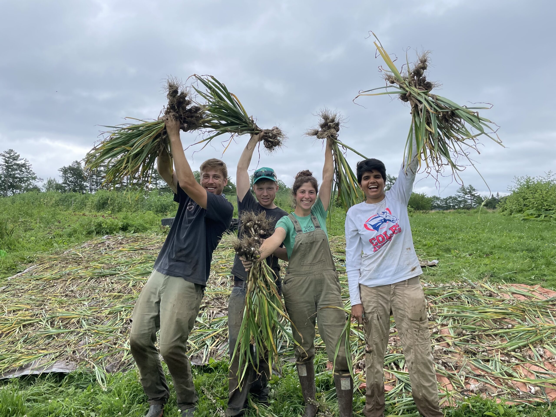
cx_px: 278
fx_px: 418
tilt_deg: +0.2
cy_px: 208
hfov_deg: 67.3
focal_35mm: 26
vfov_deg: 53.1
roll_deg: +0.6
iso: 32
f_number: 1.6
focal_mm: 4.2
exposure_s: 1/1208
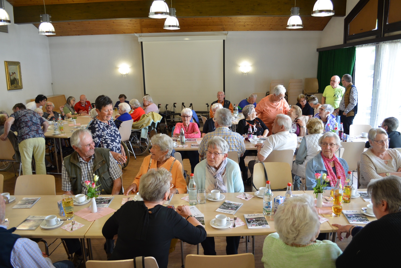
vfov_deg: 47.9
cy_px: 134
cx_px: 200
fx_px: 301
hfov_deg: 67.4
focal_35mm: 27
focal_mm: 18
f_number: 4
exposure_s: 1/60
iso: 500
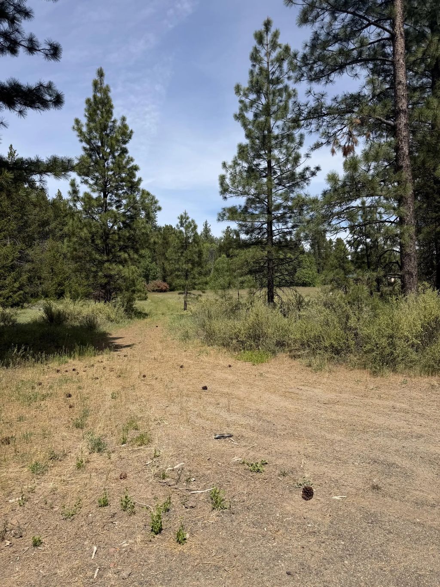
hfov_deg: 56.8
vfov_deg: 71.6
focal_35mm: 24
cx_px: 220
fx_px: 407
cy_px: 294
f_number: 1.78
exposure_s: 1/4673
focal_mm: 6.76
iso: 80
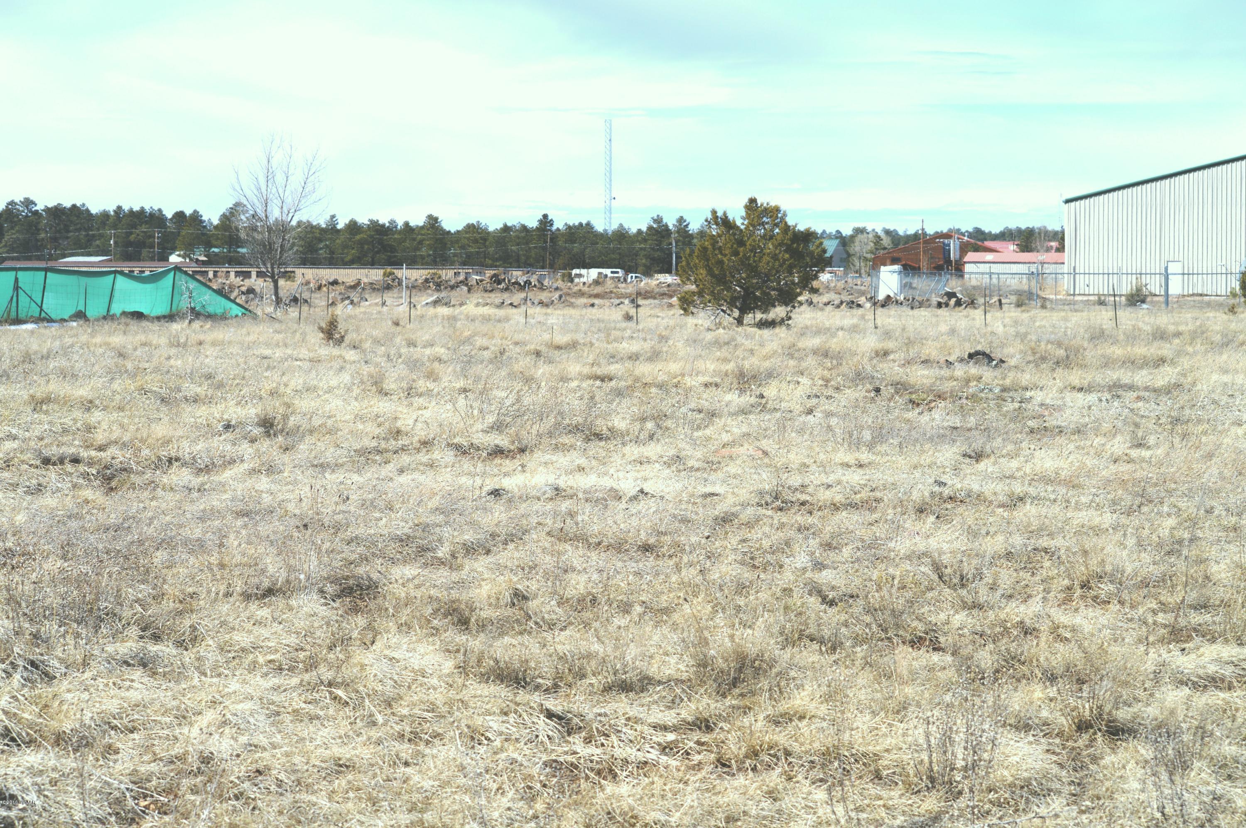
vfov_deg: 16.5
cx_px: 623
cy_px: 414
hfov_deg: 24.6
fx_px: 2853
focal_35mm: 82
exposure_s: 1/320
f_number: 9
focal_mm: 55
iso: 100
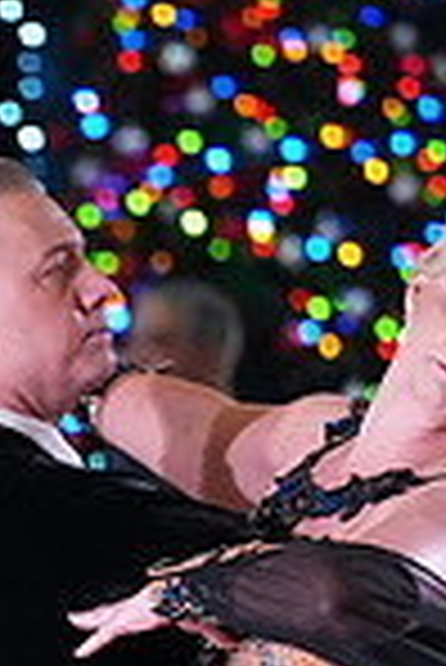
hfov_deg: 1.8
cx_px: 282
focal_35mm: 784
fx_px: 14534
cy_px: 1094
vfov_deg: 2.6
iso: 10000
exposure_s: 1/400
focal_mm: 200
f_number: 5
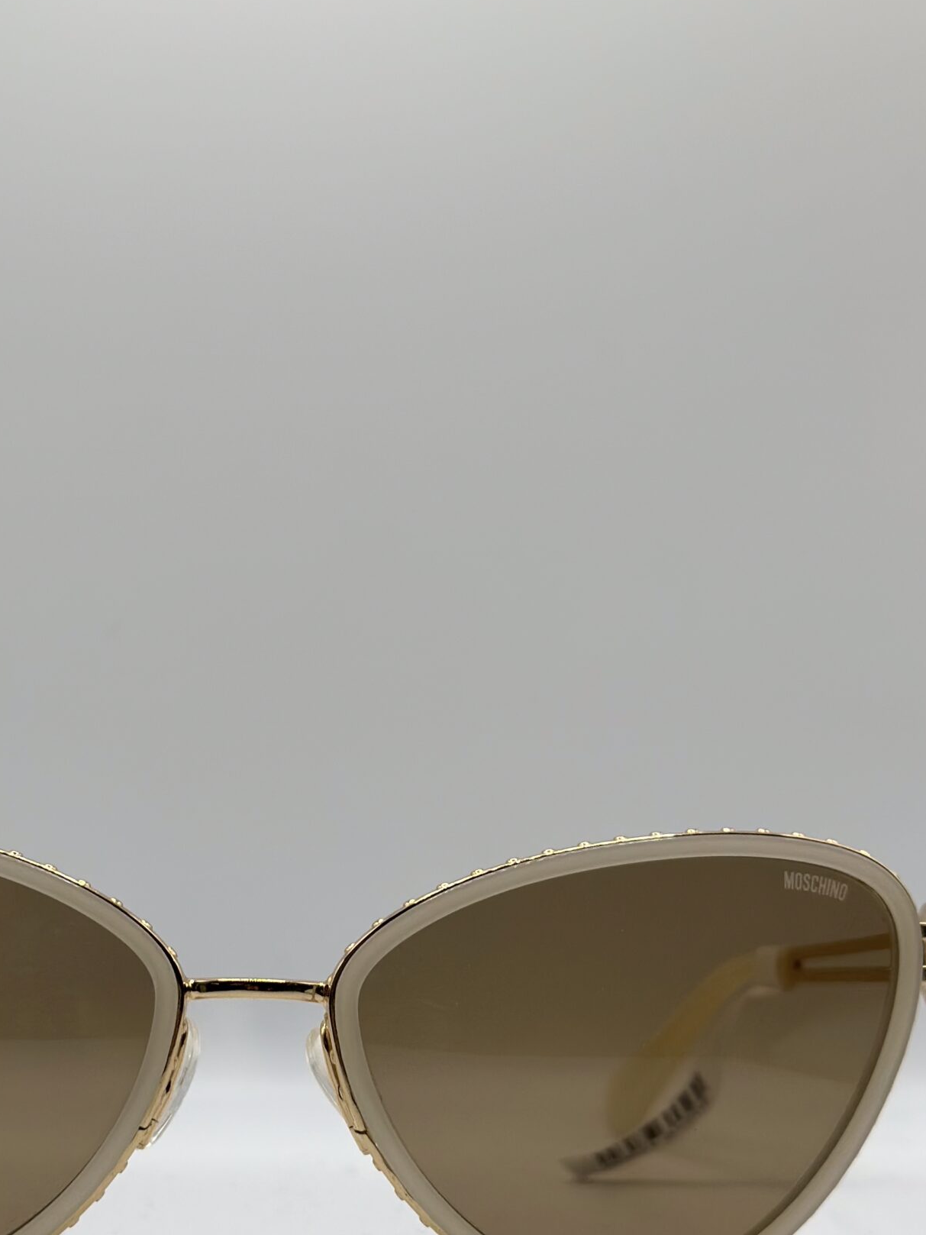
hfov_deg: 19.3
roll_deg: -1.8
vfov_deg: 25.6
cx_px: 272
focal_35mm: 76
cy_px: 758
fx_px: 2710
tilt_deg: -6.0
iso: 80
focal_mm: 6.86
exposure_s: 1/785
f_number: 1.78
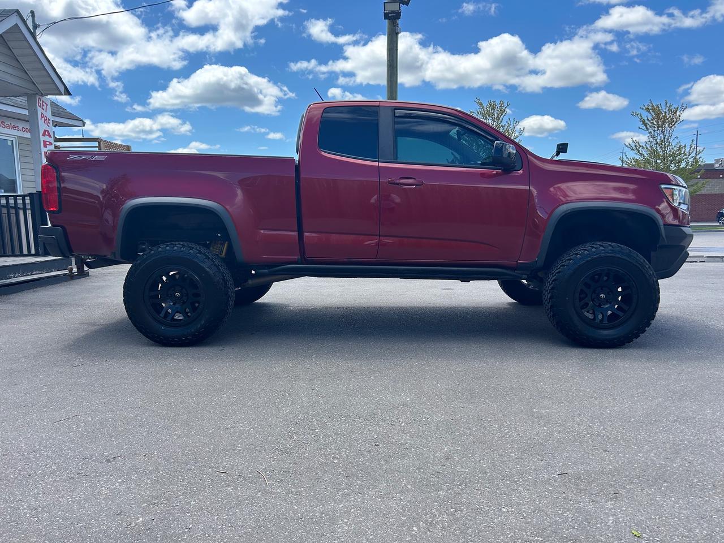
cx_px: 362
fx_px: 544
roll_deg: +0.7
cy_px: 272
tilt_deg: -7.0
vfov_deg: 53.1
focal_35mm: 26
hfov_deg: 67.3
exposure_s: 1/2404
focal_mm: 5.7
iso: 50
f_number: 1.5
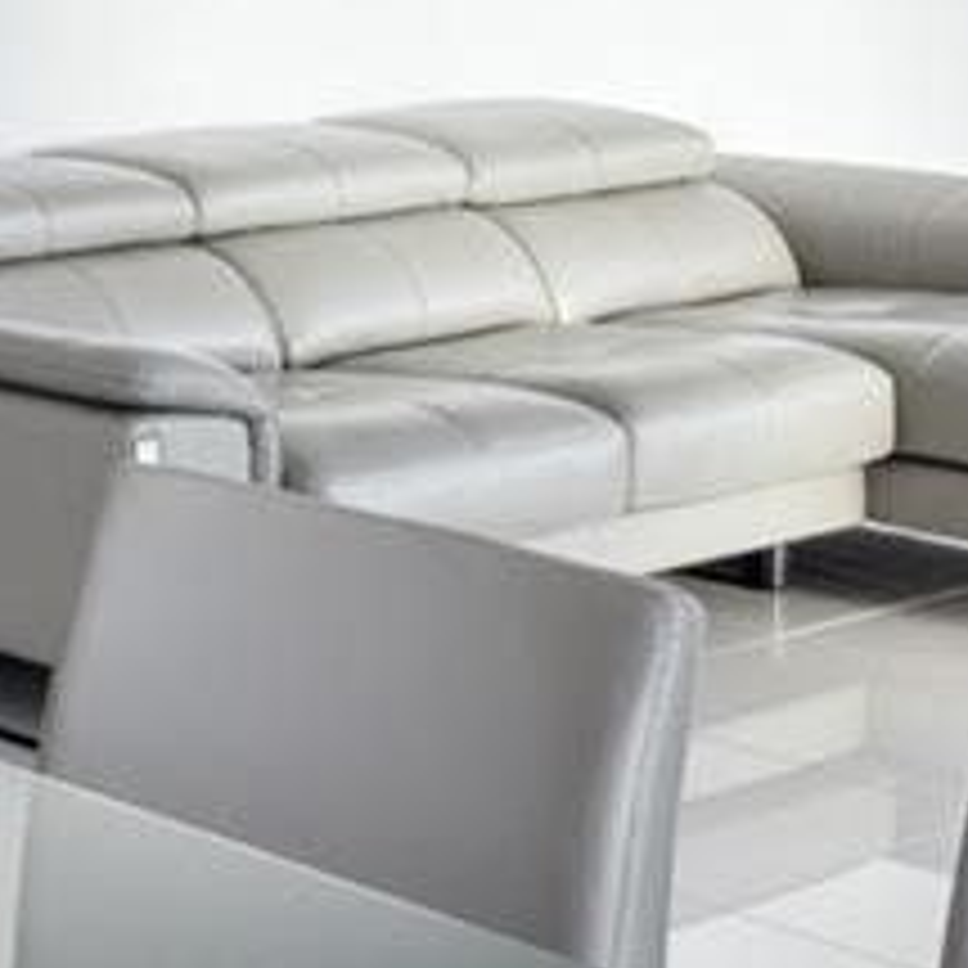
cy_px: -299
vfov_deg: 15.8
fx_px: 3295
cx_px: -1049
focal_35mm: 104
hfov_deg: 13.8
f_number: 6.3
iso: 200
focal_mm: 16.5
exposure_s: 1/60
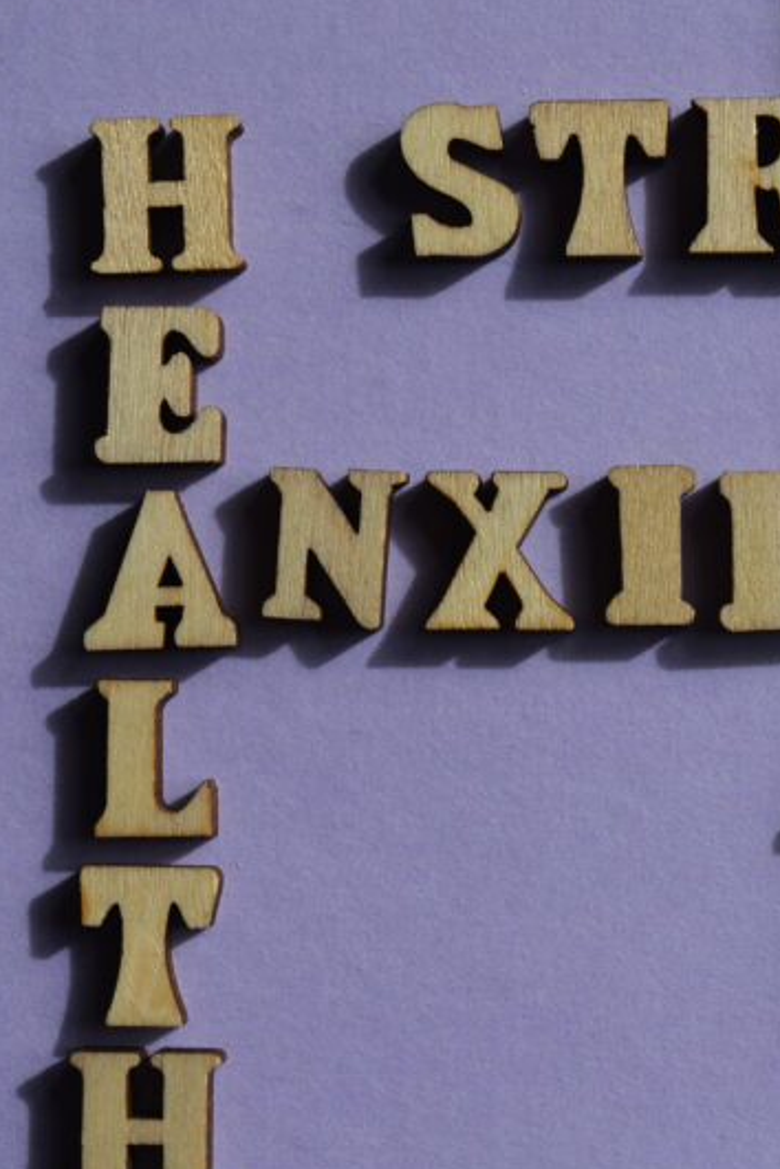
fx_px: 2729
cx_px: 575
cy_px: 576
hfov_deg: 16.2
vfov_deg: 24.2
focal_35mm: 84
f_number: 8
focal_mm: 29
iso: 140
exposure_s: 1/250
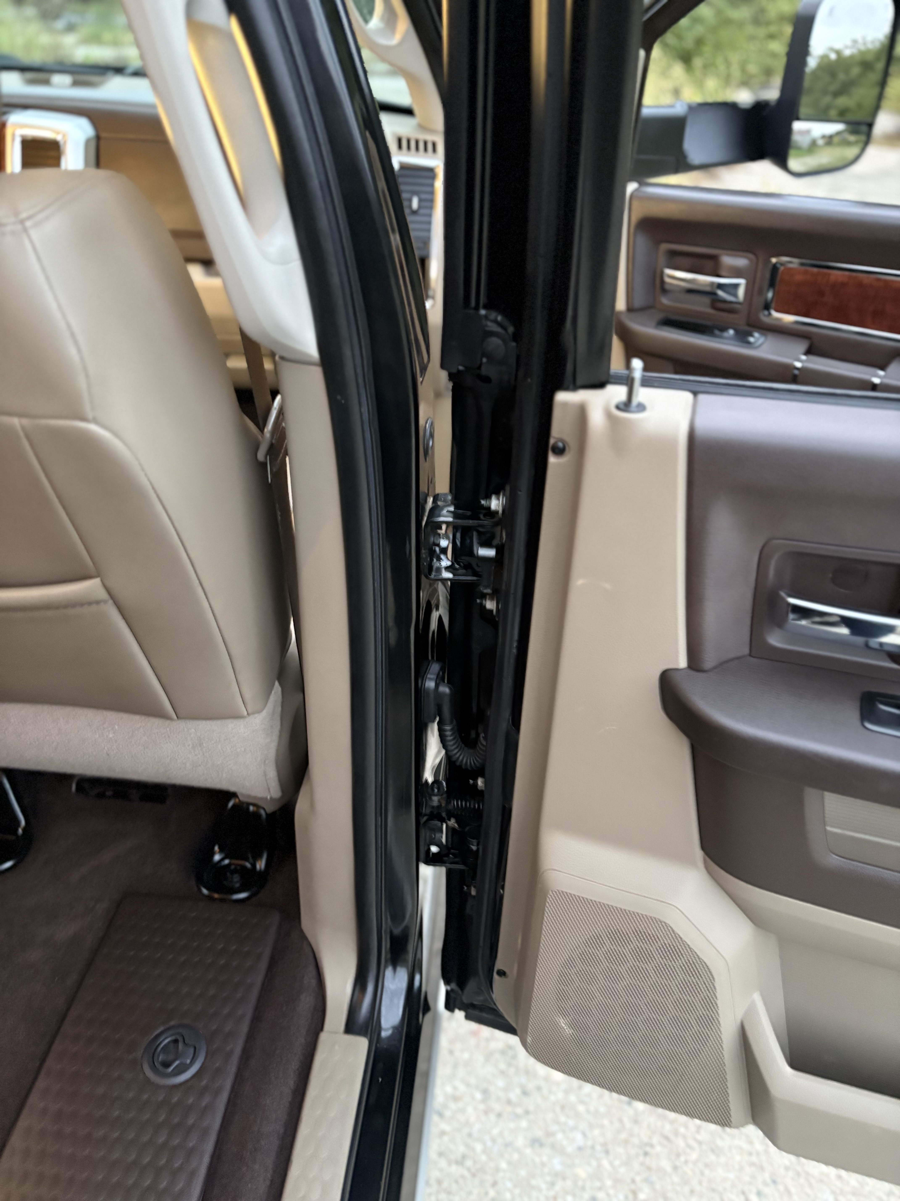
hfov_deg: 53.1
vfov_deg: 67.3
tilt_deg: -31.3
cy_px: 600
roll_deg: -4.7
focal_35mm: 26
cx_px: 450
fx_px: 901
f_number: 1.6
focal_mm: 5.96
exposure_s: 1/33
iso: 500
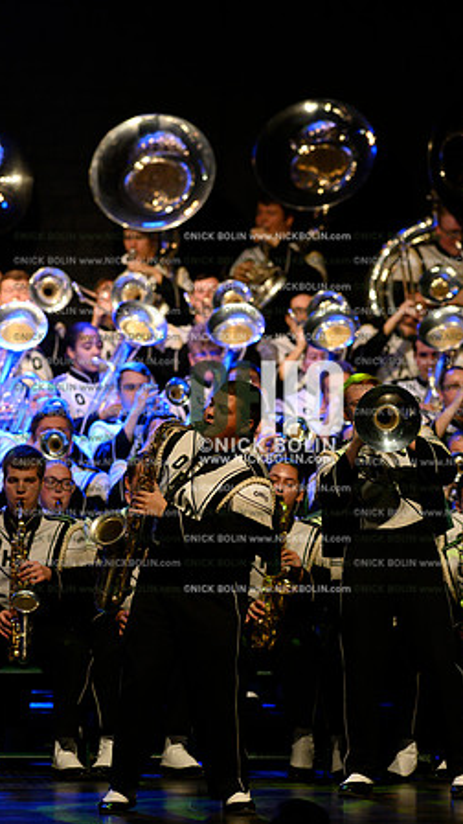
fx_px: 6897
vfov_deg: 6.8
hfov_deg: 3.8
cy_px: 412
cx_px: 266
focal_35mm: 316
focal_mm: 300
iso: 5000
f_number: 4
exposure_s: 1/500
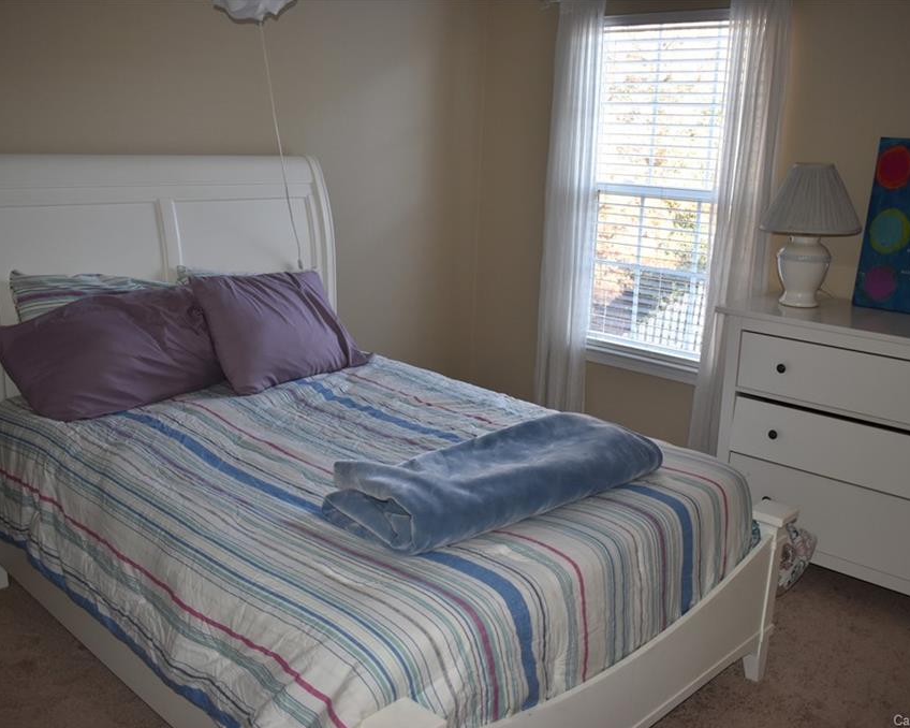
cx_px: 460
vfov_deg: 43.3
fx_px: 915
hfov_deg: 52.9
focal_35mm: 34
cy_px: 364
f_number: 4
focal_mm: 20
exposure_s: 1/60
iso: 560
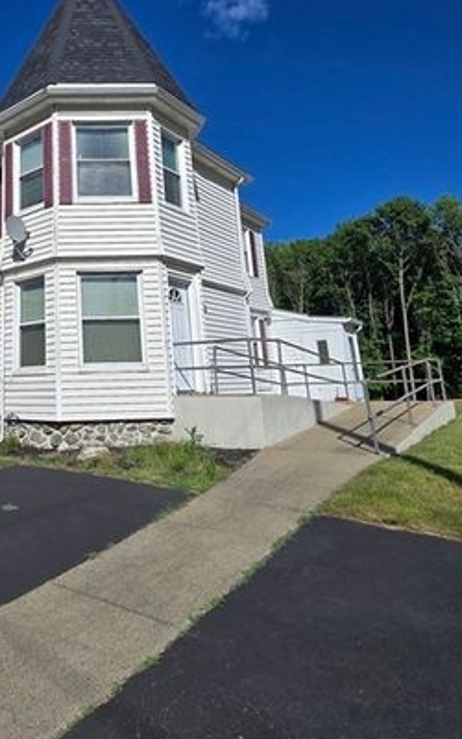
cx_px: 55
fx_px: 463
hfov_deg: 48.1
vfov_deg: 75.2
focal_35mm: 23
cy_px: 260
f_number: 2.2
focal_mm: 2.2
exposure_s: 1/4109
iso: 50
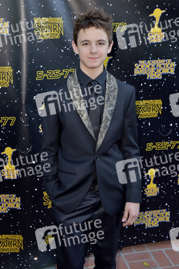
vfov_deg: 41.1
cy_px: 134
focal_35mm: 48
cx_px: 90
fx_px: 358
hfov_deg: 28.1
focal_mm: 48
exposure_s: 1/320
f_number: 6.3
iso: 500
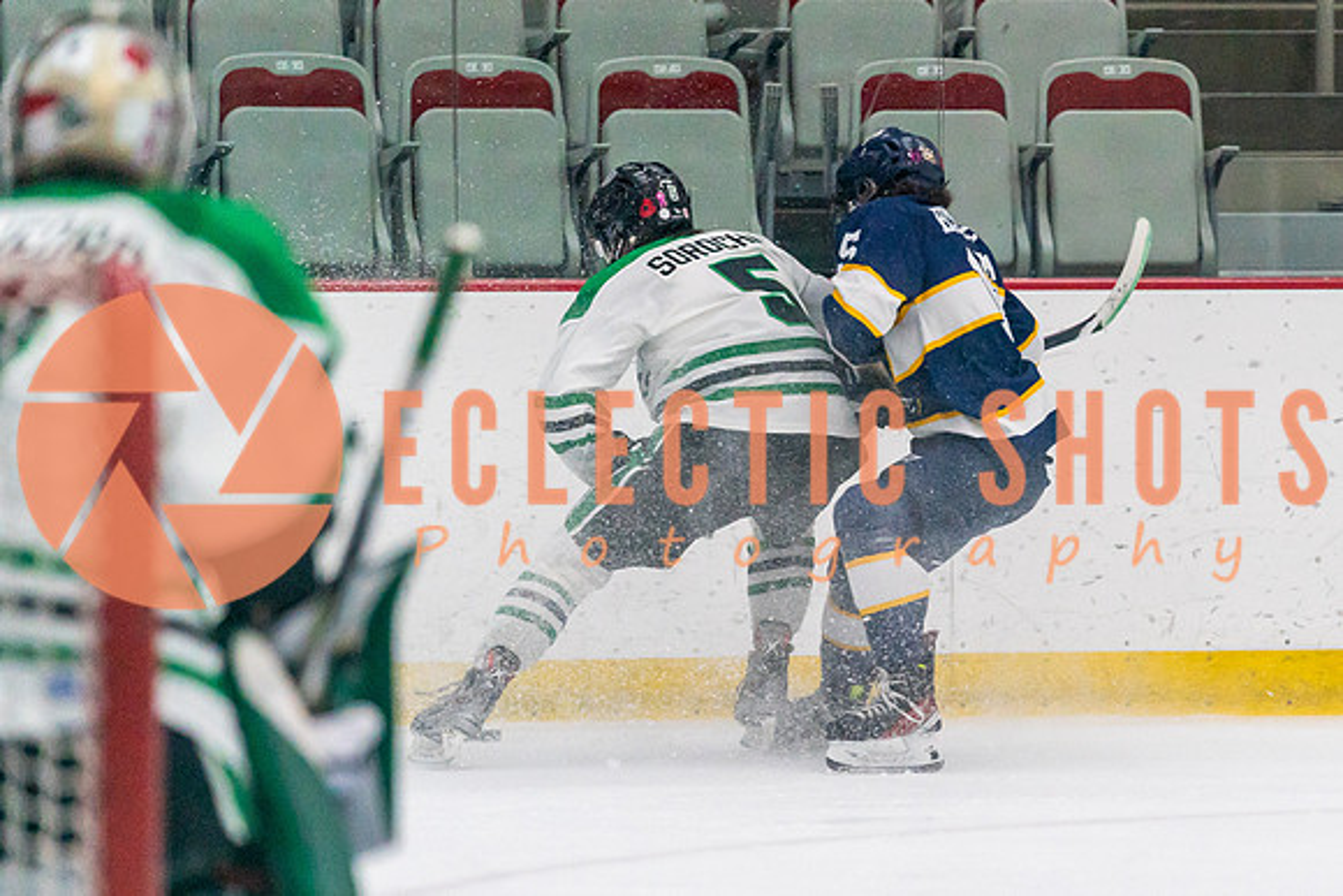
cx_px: 934
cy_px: 581
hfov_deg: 6.7
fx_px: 11528
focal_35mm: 309
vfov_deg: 4.5
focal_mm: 200
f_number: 2.8
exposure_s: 1/1600
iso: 4000
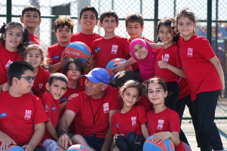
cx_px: 103
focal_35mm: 138
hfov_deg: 14.9
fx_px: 870
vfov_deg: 9.9
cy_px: 92
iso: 64
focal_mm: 85
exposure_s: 1/1000
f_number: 3.2
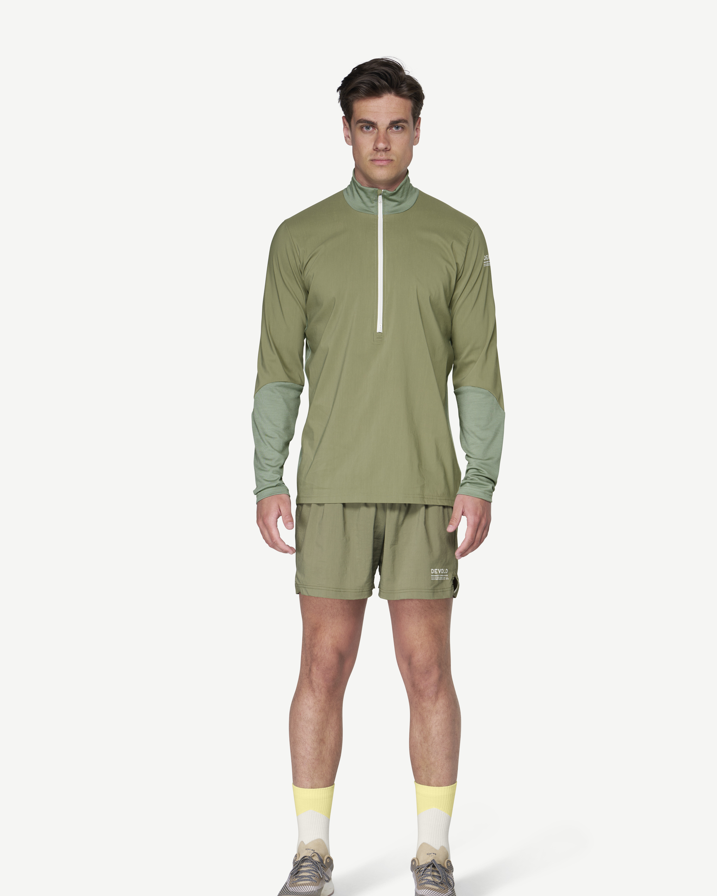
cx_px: 359
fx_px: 2095
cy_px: 504
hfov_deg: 19.4
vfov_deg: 24.1
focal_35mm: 79
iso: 100
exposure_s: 1/50
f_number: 5.6
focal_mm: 70
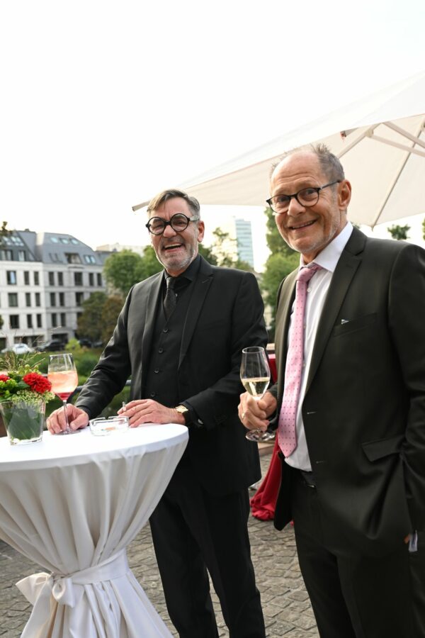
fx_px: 691
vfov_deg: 49.6
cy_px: 319
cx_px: 212
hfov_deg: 34.2
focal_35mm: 39
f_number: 4.5
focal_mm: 39
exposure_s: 1/800
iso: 1000
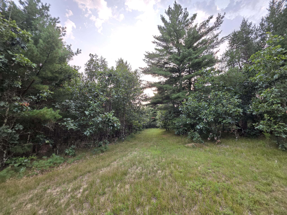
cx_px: 144
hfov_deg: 106.2
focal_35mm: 13
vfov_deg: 89.9
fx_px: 108
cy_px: 108
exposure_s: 1/120
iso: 50
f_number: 1.9
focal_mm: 2.2
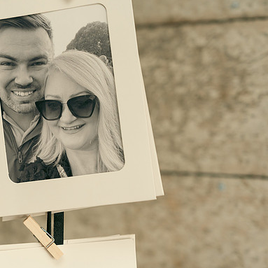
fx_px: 745
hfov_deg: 20.3
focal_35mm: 85
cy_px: 134
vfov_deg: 20.4
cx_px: 74
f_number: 3.5
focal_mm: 66
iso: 1250
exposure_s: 1/200
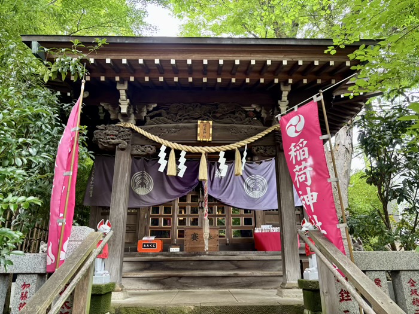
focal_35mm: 26
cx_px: 210
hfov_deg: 67.3
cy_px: 157
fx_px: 315
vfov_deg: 53.1
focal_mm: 5.96
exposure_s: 1/106
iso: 125
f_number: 1.6
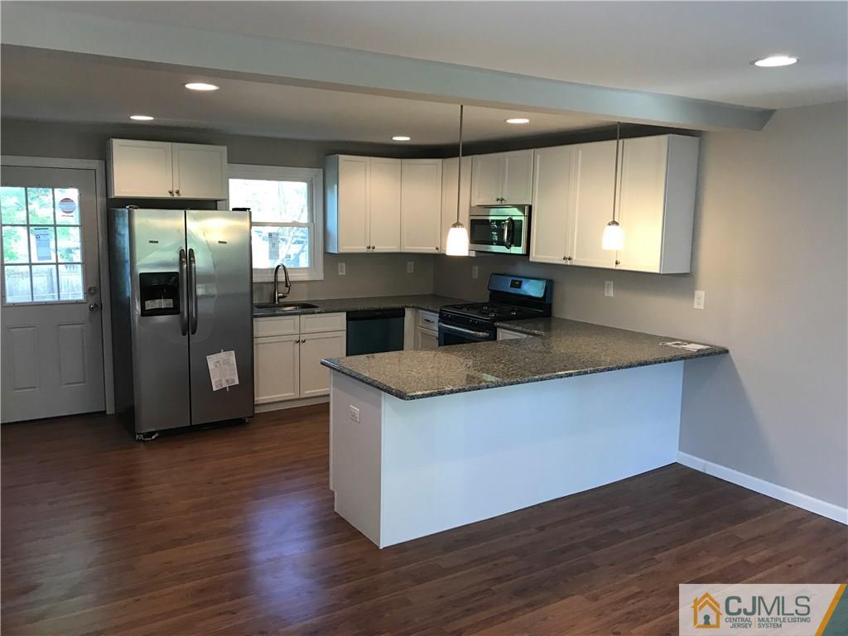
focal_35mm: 28
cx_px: 424
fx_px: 686
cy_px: 318
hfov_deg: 63.4
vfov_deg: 49.7
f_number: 1.8
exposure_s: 1/30
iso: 32
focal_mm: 3.99
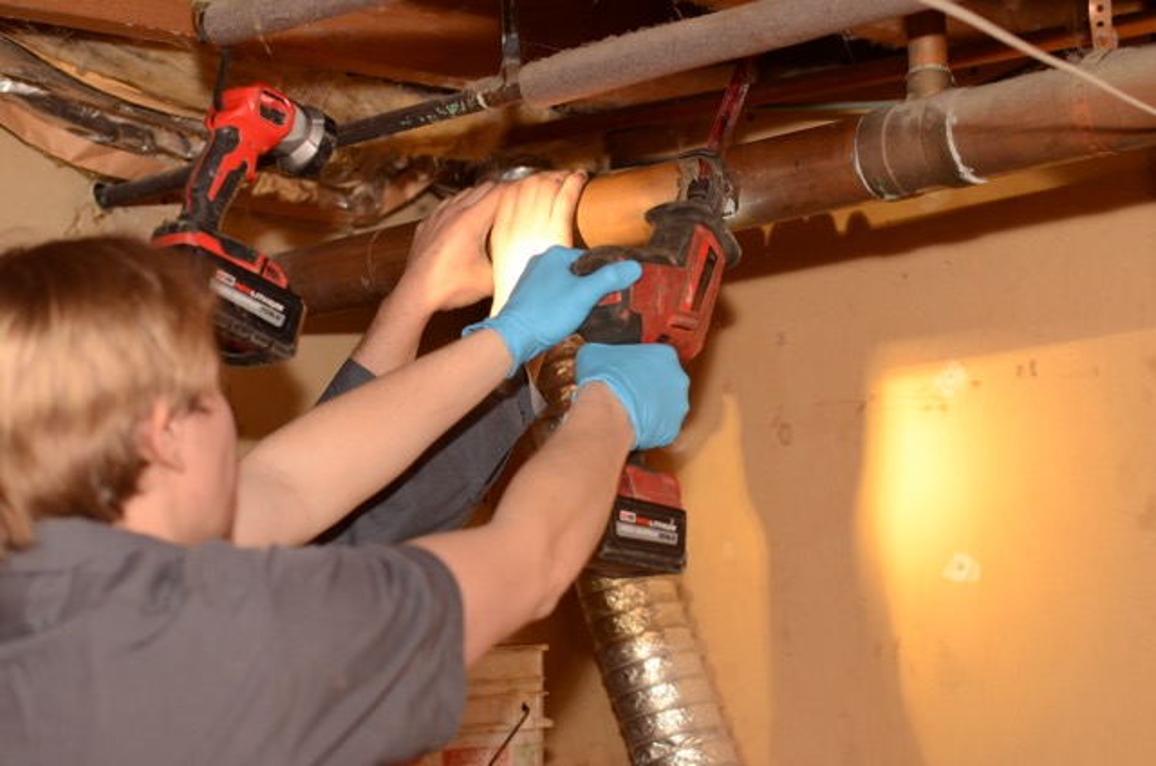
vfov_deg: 18.1
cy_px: 383
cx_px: 578
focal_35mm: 75
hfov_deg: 27.0
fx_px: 2404
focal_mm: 50
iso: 800
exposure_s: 1/200
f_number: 2.8
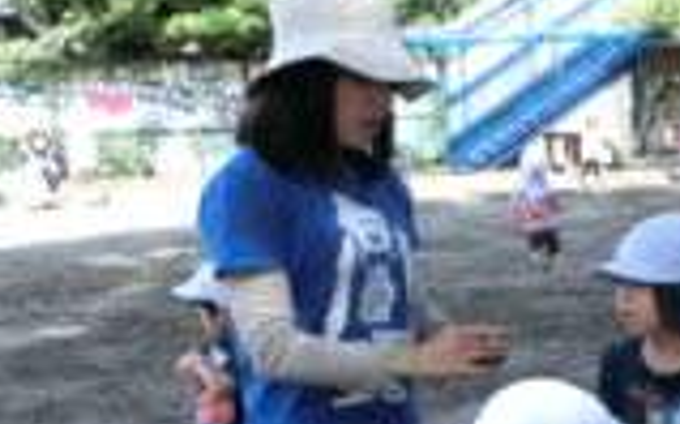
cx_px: 714
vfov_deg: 19.5
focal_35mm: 64
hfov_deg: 29.4
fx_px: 1185
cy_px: 450
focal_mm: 4.24
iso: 80
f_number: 3
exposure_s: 1/200
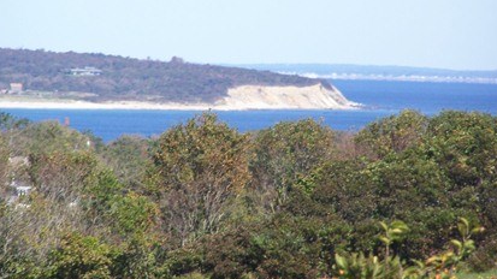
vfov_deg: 2.4
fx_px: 6758
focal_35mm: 513
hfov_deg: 4.2
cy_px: 113
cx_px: 260
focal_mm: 63
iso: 64
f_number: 3.7
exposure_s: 1/500
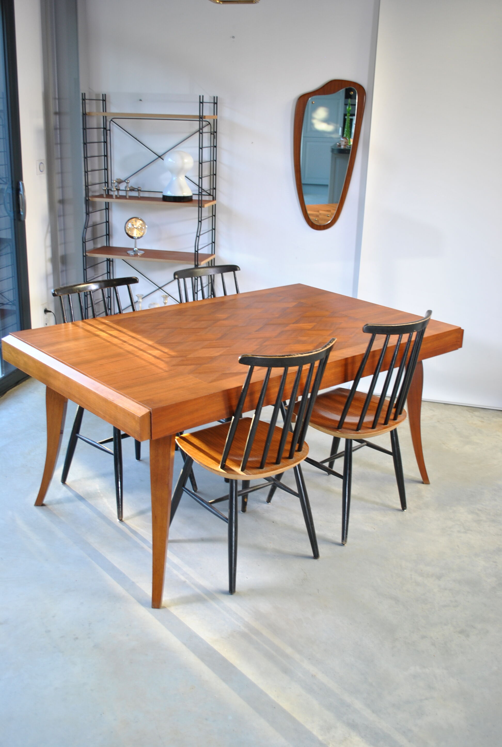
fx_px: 749
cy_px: 374
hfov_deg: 37.0
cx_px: 251
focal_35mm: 36
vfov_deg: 53.0
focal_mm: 24
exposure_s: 1/20
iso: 200
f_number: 4.5
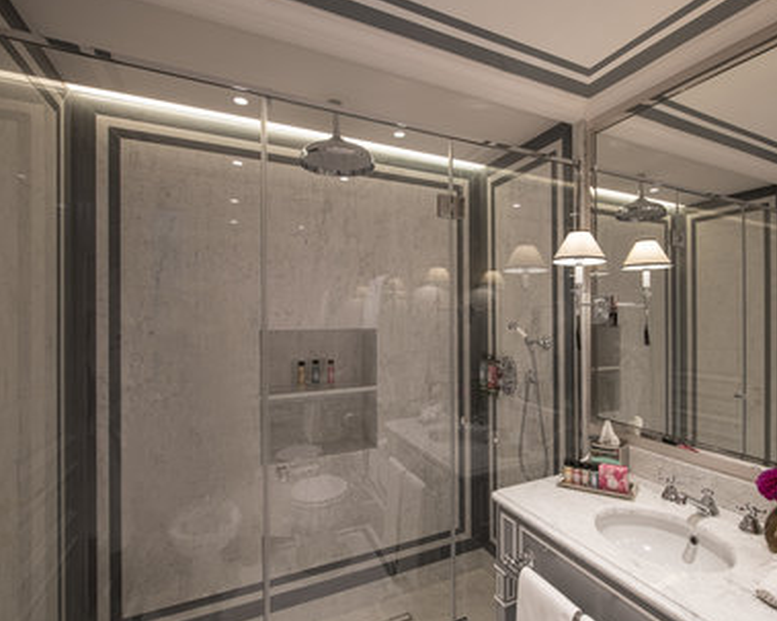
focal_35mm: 19
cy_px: 318
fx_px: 437
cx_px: 472
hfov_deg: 82.2
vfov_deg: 70.8
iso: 500
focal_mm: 16
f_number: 13
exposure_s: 1/8
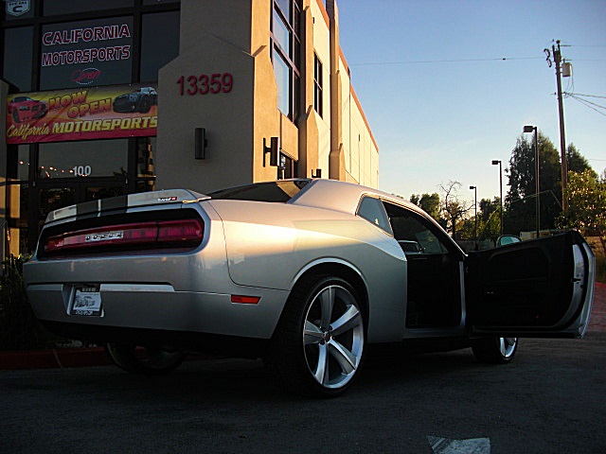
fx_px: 630
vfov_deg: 39.7
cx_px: 303
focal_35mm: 36
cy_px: 227
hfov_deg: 51.4
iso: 50
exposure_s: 1/640
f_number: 2.8
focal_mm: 6.3
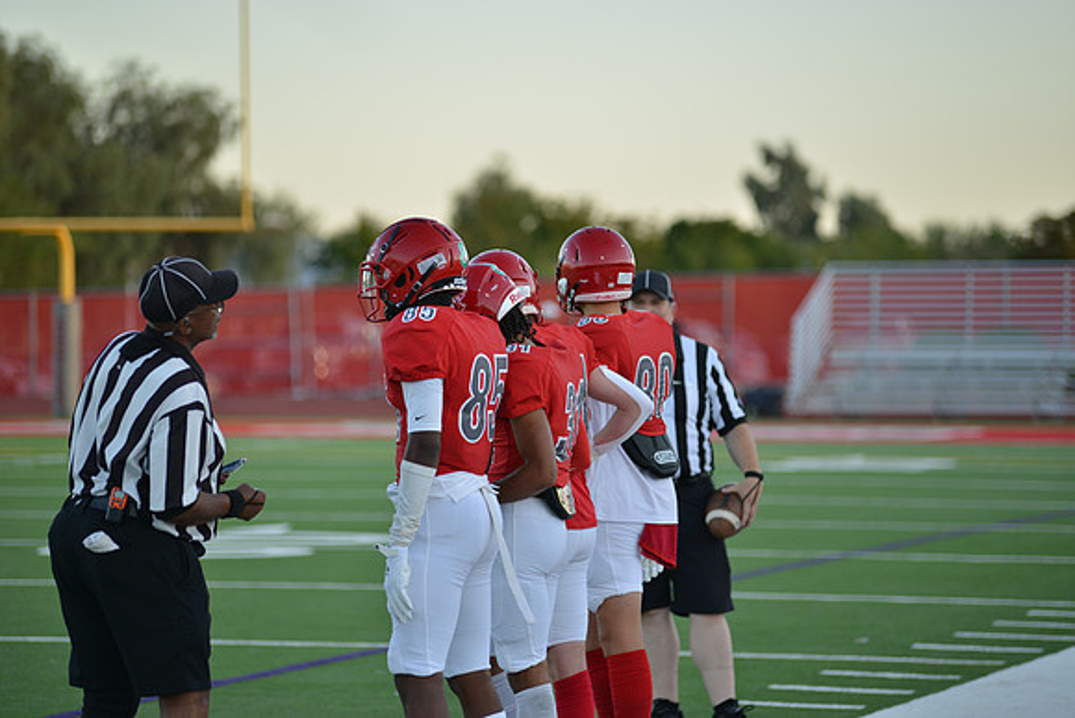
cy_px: 359
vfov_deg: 8.3
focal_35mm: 165
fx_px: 4928
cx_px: 538
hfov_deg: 12.4
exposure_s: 1/1000
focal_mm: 165
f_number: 2.8
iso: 220
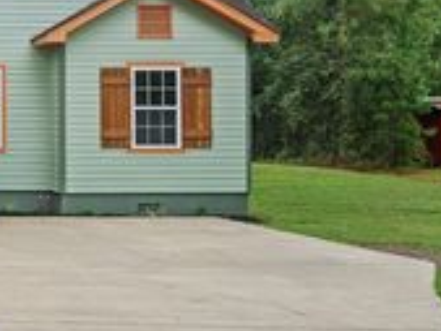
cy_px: 119
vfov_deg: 20.3
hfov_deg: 23.1
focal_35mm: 72
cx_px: -170
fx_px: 923
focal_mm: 17
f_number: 8
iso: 250
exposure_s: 1/40
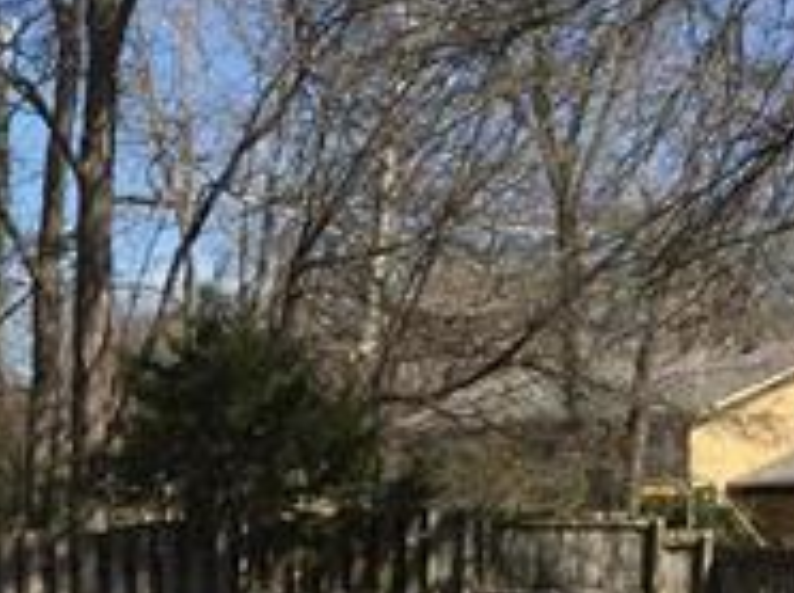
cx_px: -367
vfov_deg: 14.6
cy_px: 572
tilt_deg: -2.2
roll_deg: +0.0
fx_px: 2291
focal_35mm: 100
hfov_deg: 17.8
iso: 32
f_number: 2.2
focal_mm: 4.15
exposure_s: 1/1582
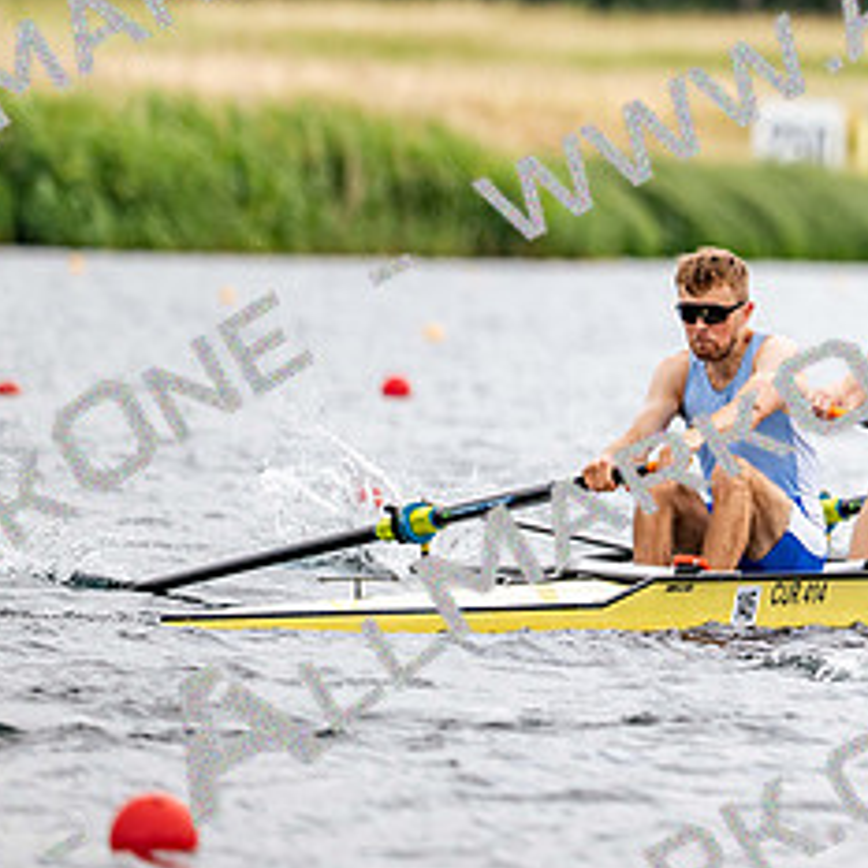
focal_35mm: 845
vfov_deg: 2.1
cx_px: 935
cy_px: 251
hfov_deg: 2.1
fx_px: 23972
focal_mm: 400
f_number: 4.5
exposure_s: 1/2500
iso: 320
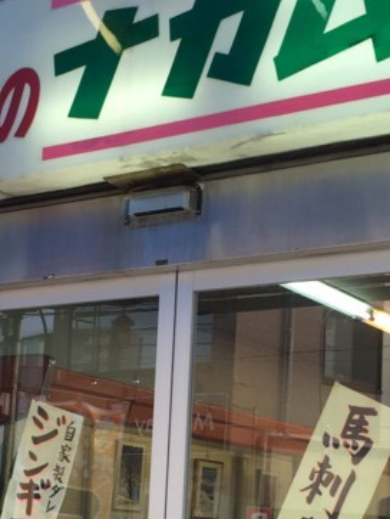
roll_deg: -3.5
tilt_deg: +4.7
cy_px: 416
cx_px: 171
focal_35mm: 82
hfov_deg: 18.0
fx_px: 1230
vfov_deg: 23.5
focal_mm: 4.15
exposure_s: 1/120
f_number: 2.2
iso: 32
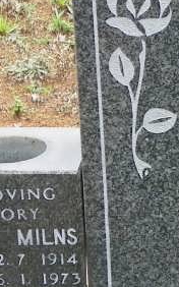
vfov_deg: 6.8
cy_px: 120
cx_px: 349
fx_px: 2399
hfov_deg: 4.2
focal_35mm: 307
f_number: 3.5
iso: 64
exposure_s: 1/125
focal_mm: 12.1
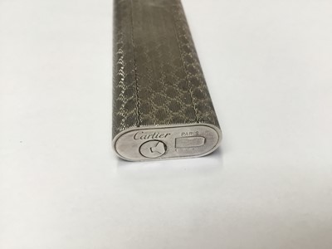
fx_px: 297
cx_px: 166
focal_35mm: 31
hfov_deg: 58.4
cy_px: 124
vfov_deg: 45.4
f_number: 2.4
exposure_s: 1/33
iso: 25
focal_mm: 3.3
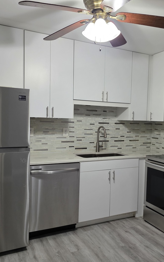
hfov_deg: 38.0
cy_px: 132
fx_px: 236
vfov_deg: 58.1
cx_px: 107
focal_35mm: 33
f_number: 1.7
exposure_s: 1/120
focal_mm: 6.3
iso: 400
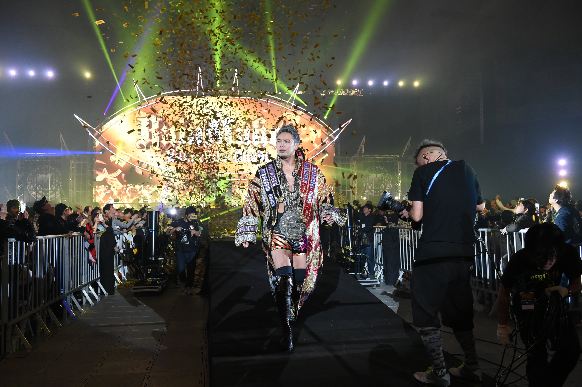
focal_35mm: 32
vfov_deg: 41.0
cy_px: 194
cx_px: 291
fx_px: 517
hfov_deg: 58.8
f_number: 5
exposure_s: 1/640
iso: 3200
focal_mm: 32
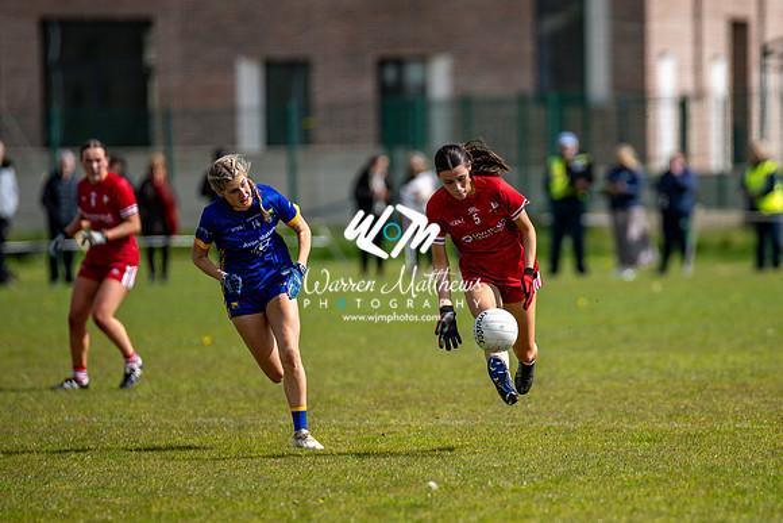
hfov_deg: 4.6
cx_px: 457
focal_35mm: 451
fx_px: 9816
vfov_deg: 3.0
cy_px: 368
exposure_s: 1/6400
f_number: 2.8
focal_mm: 300
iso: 250
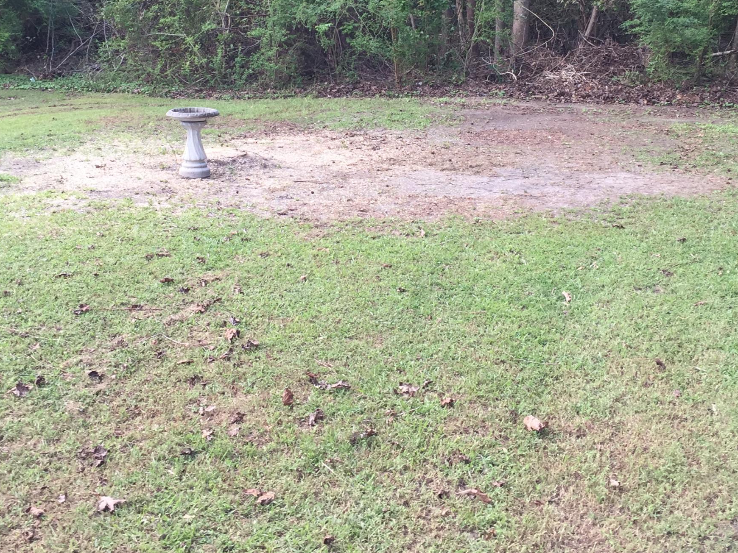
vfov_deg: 28.5
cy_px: 116
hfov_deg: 38.2
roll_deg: -1.2
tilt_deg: -4.9
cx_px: 373
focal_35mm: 50
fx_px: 1066
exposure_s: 1/196
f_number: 2.2
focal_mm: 4.15
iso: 32
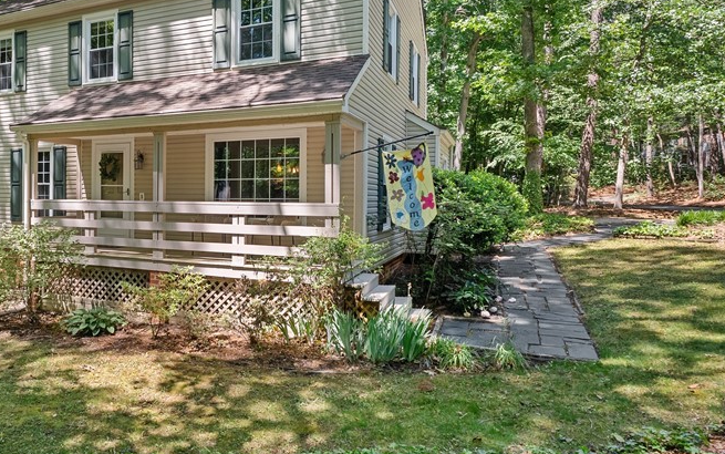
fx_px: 534
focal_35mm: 27
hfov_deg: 65.0
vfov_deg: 45.9
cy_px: 192
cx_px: 199
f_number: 8
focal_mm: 16
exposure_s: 1/50
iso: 800
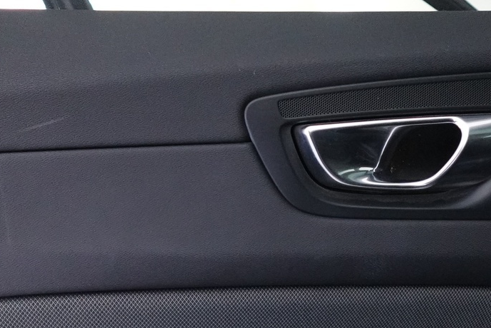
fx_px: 641
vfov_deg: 27.0
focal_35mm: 47
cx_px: 282
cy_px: 332
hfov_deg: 41.8
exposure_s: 1/80
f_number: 2
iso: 2500
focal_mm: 7.6
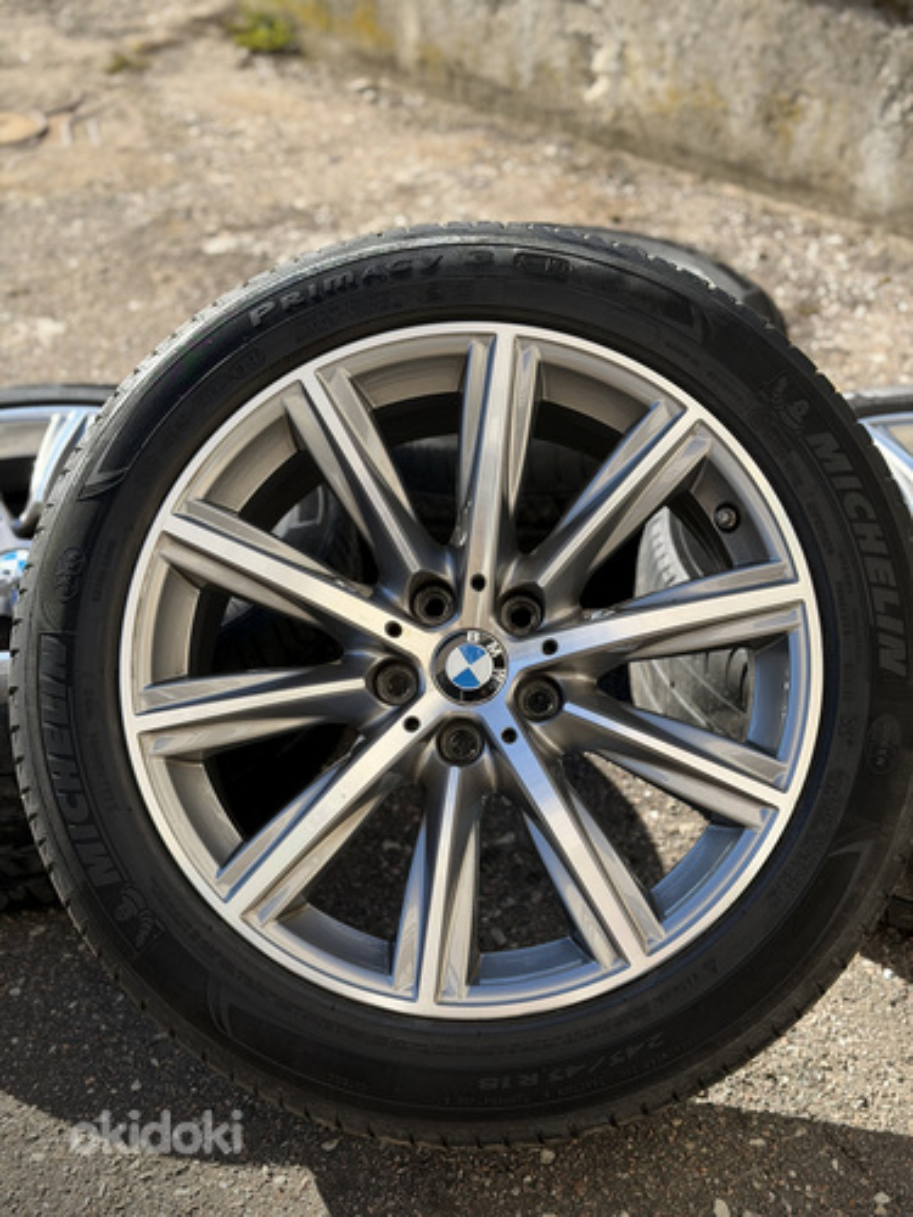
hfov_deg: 30.3
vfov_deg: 39.7
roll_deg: -0.3
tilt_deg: -34.3
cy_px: 608
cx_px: 456
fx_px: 1688
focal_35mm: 48
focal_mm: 6.76
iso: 64
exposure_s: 1/1715
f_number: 1.78
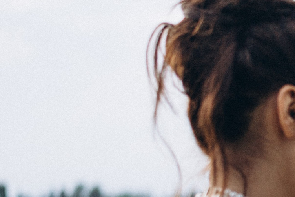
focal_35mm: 147
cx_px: 568
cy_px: 284
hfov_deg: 12.5
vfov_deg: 9.1
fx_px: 1205
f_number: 1.4
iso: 100
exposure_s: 1/1000
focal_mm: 35
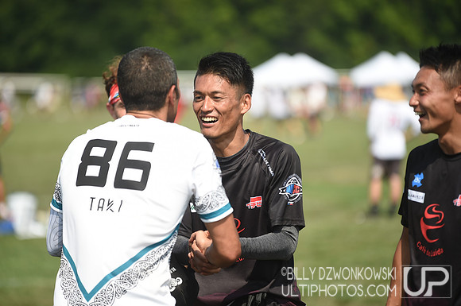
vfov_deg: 6.8
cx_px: 230
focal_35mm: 200
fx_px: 2558
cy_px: 153
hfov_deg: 10.3
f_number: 2.8
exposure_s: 1/1250
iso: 100
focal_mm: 200
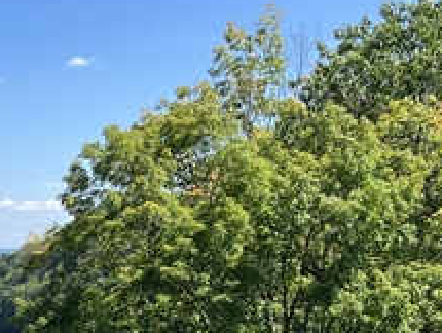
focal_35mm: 91
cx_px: -140
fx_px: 1164
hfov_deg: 19.7
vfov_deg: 15.3
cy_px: 461
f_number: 1.8
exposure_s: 1/747
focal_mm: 3.99
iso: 32
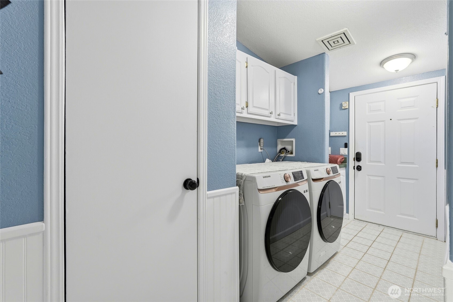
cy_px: 151
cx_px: 226
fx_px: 208
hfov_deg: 95.0
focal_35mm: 16
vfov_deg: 72.0
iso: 400
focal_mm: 16.5
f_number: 9
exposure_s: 1/80
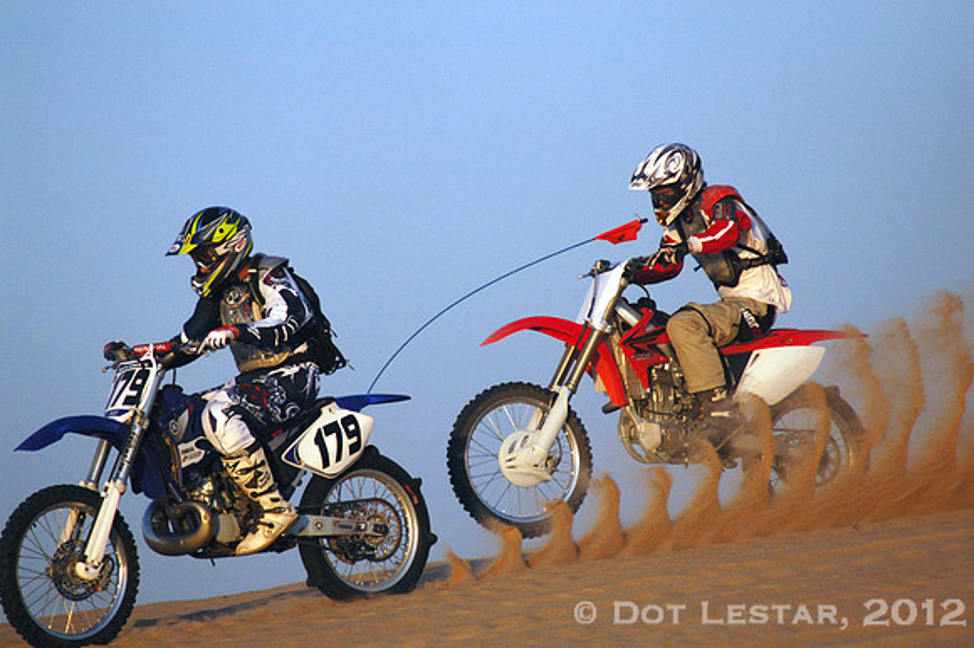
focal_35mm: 330
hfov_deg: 6.2
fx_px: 8923
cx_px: 487
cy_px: 324
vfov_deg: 4.2
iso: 800
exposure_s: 1/2000
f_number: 5
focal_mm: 220
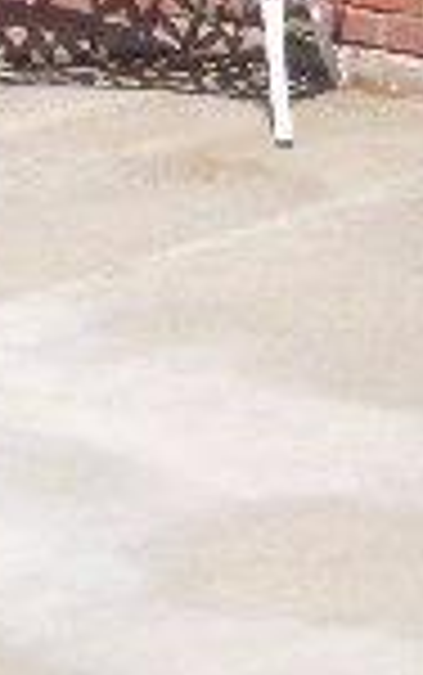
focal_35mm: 158
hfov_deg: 8.3
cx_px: 148
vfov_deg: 12.9
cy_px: -135
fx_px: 2909
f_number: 4.3
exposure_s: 1/2000
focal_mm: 5.8
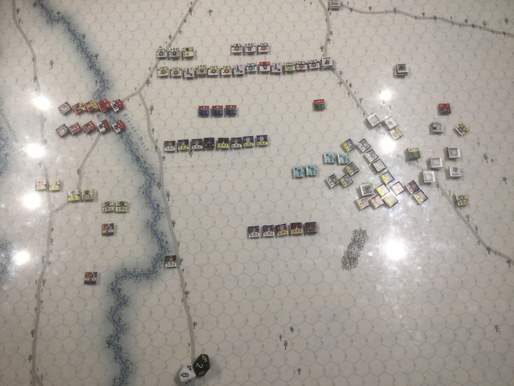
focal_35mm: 31
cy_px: 193
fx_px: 460
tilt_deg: -76.6
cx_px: 257
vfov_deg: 45.4
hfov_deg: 58.4
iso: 32
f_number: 2.4
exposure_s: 1/100
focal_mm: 3.3
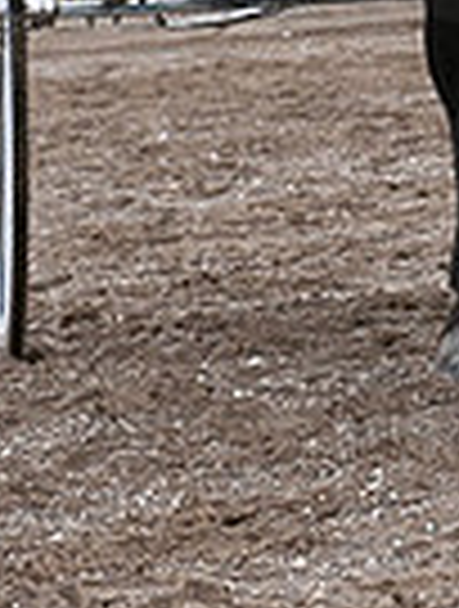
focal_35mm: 511
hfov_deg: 2.9
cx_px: 533
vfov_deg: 3.8
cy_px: -369
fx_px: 8992
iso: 1800
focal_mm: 160
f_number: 5.6
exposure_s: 1/1000
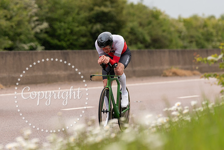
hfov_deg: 6.5
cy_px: 61
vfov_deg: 4.4
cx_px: 118
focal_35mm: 315
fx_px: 1960
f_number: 3.5
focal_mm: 200
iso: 250
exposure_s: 1/1000
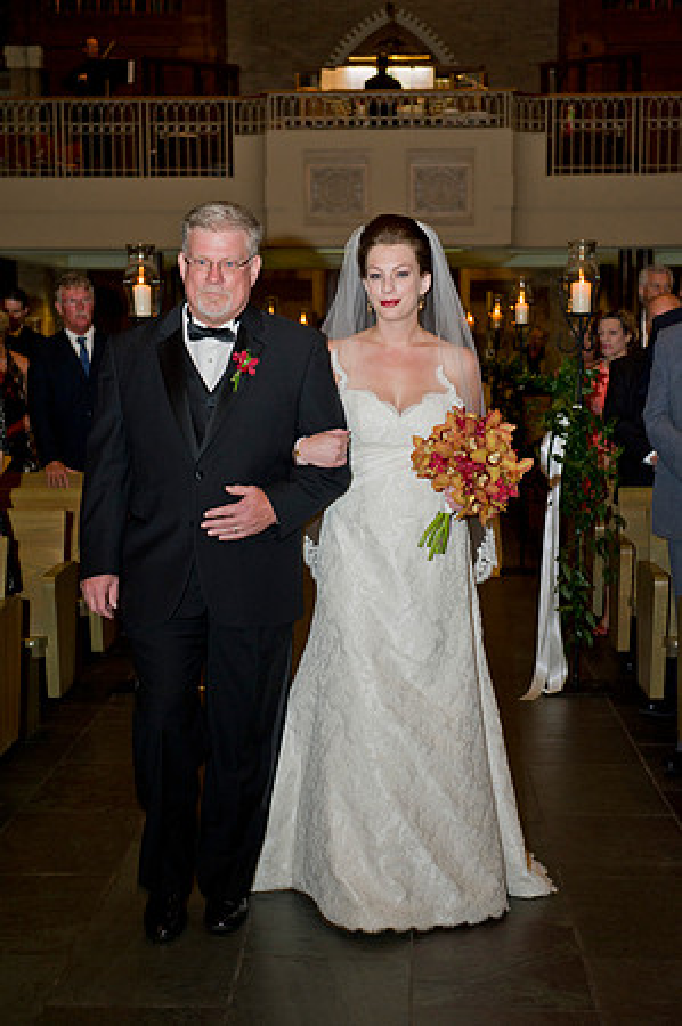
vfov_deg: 34.5
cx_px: 341
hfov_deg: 23.3
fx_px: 1652
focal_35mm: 58
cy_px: 513
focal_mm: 58
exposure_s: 1/60
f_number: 4.5
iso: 800
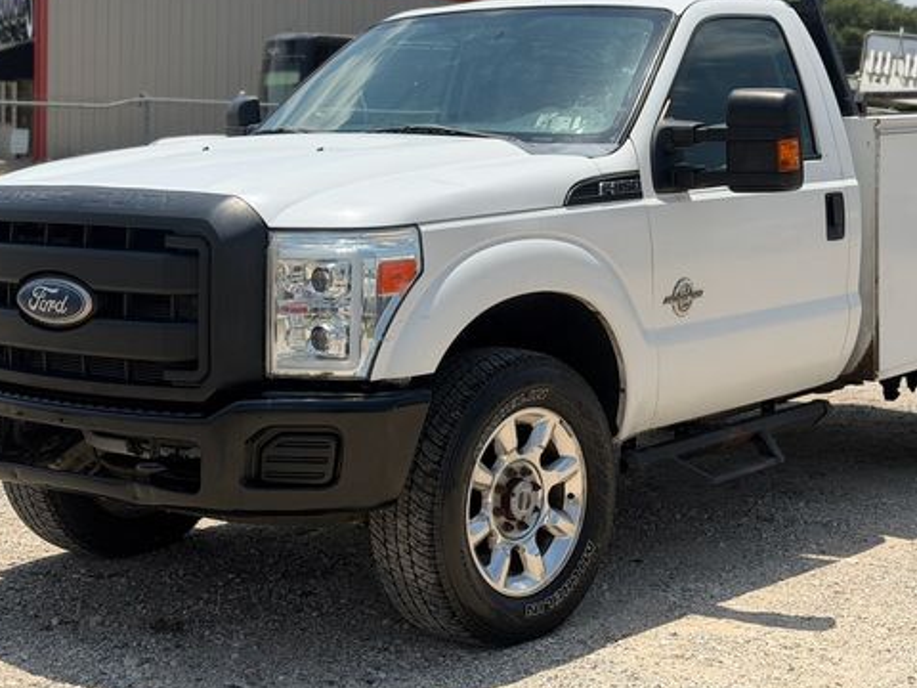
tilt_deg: -4.1
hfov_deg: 30.2
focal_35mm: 64
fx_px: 1695
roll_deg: -1.5
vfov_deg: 22.9
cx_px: 522
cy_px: 248
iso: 80
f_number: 1.78
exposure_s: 1/7874
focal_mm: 6.76
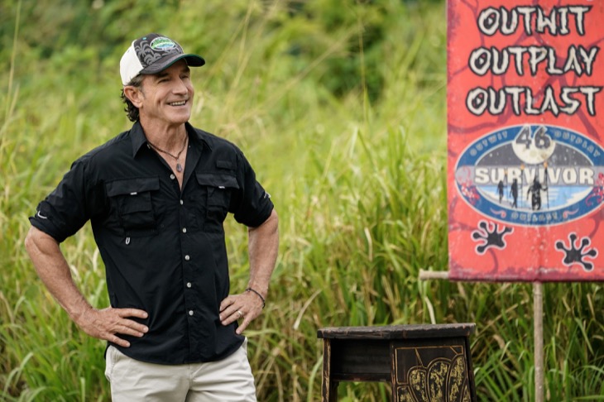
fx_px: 6104
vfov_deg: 3.8
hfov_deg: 5.7
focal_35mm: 364
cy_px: 201
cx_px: 302
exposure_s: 1/1000
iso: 1600
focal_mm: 364
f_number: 6.3
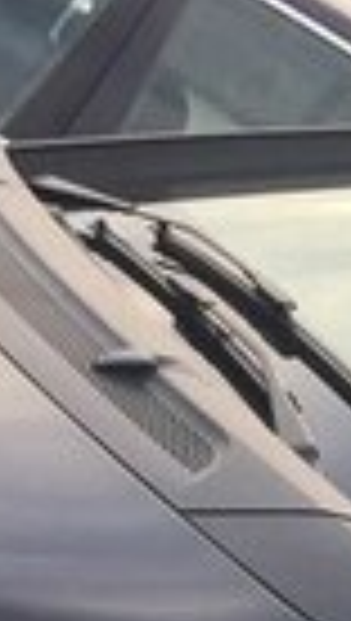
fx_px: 2489
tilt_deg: -14.0
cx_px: 742
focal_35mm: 151
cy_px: 1037
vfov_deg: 13.1
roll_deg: -30.4
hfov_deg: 7.7
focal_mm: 4.15
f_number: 2.2
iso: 25
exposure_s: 1/620
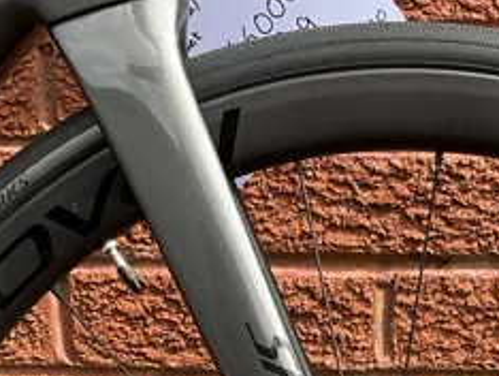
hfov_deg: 19.7
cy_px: 570
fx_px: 1429
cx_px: 356
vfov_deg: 14.0
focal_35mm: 99
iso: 25
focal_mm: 3
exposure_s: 1/386
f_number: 1.8
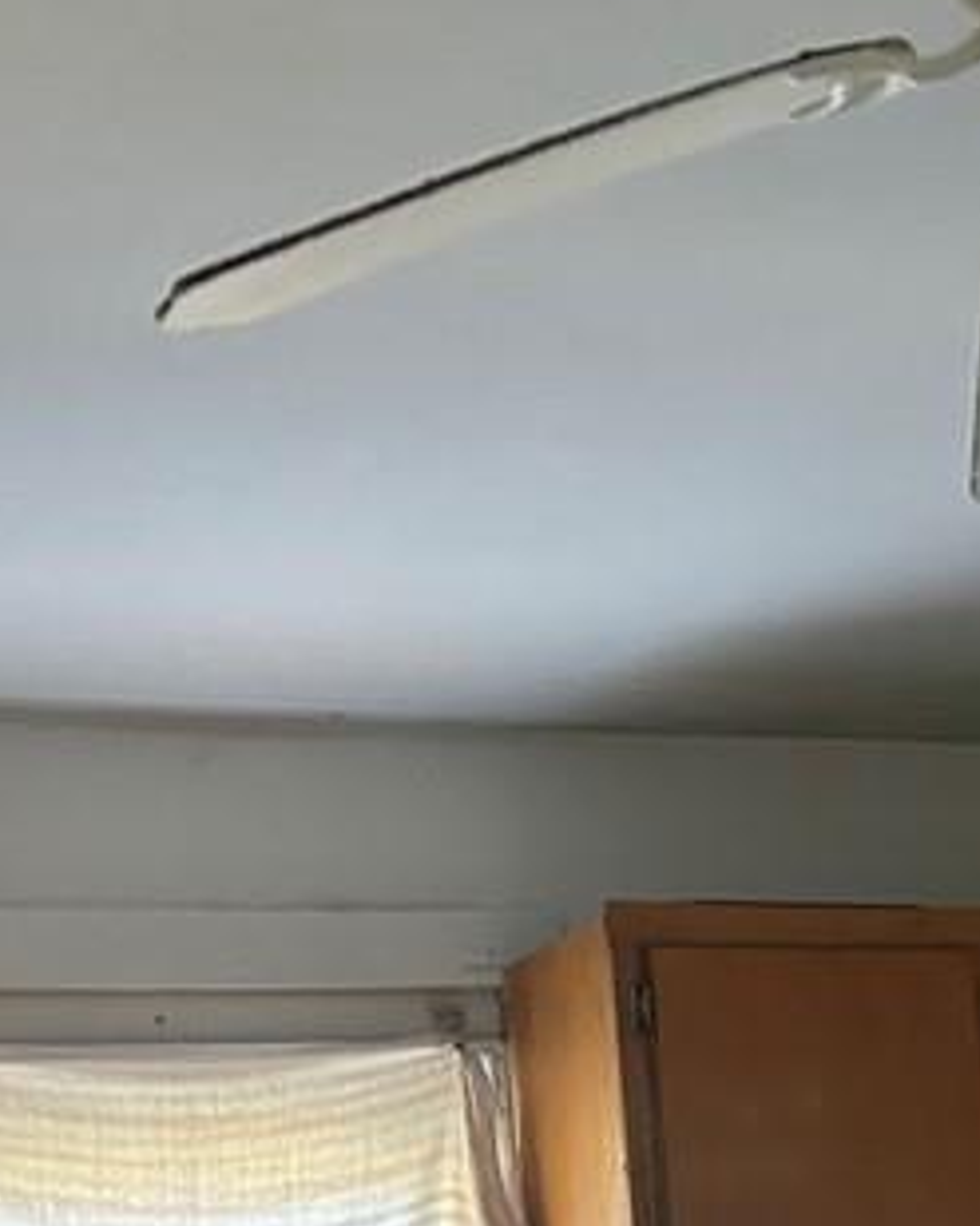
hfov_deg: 18.3
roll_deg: +4.4
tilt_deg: +0.0
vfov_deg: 21.2
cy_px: 1456
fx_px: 3047
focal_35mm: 84
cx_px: 536
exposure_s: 1/50
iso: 500
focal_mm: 5.7
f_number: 1.5
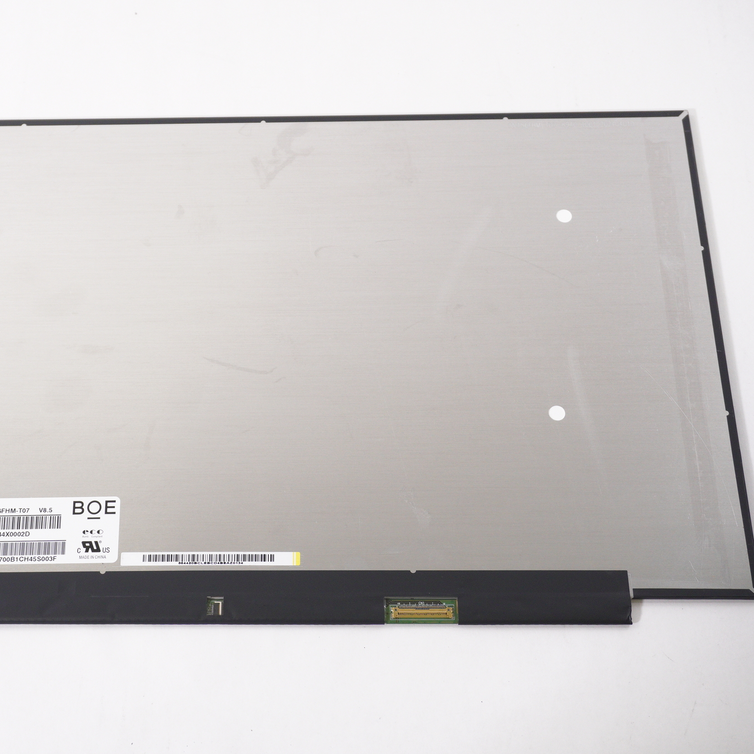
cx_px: 268
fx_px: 1232
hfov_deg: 33.8
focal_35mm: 50
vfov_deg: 34.0
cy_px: 376
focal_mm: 26
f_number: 5.6
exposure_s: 1/100
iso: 1250
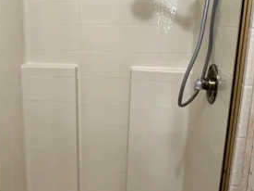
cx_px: 87
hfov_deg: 48.3
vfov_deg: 37.7
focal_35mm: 38
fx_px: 279
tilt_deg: -11.9
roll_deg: -0.2
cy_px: 86
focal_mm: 2.22
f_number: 2.2
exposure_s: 1/60
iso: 250
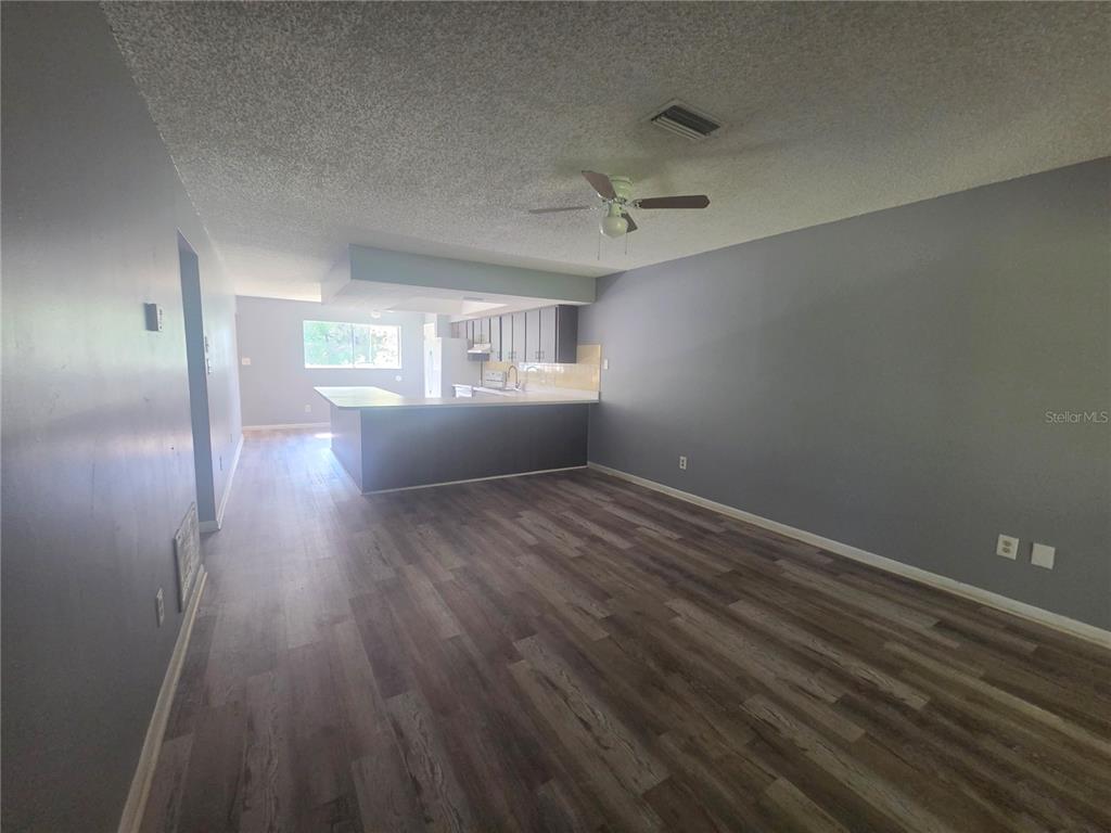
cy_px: 416
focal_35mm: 13
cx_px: 556
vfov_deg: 89.9
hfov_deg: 106.2
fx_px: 417
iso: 400
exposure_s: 1/60
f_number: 2.2
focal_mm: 2.2
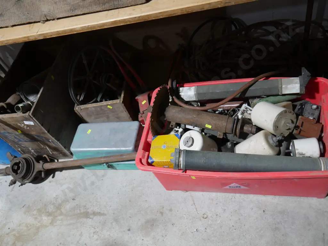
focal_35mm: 32
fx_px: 303
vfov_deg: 44.2
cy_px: 123
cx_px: 164
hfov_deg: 56.8
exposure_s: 1/60
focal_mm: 16
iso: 500
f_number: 3.6
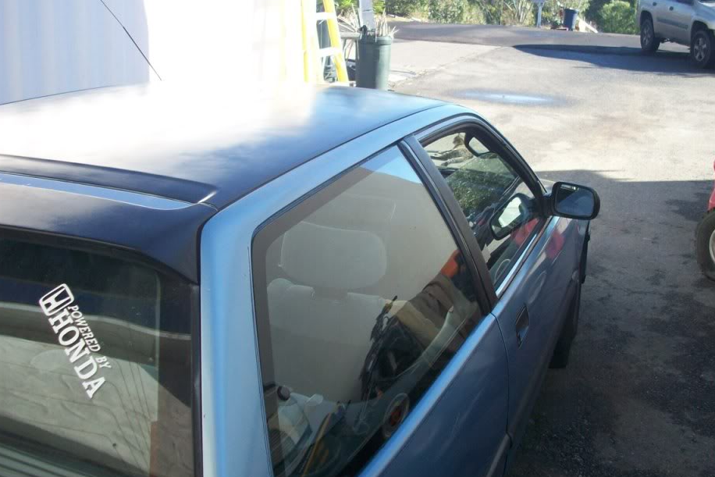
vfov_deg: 31.2
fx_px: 854
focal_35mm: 43
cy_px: 225
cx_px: 391
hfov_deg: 45.4
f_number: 2.8
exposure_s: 1/320
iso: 80
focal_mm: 6.2
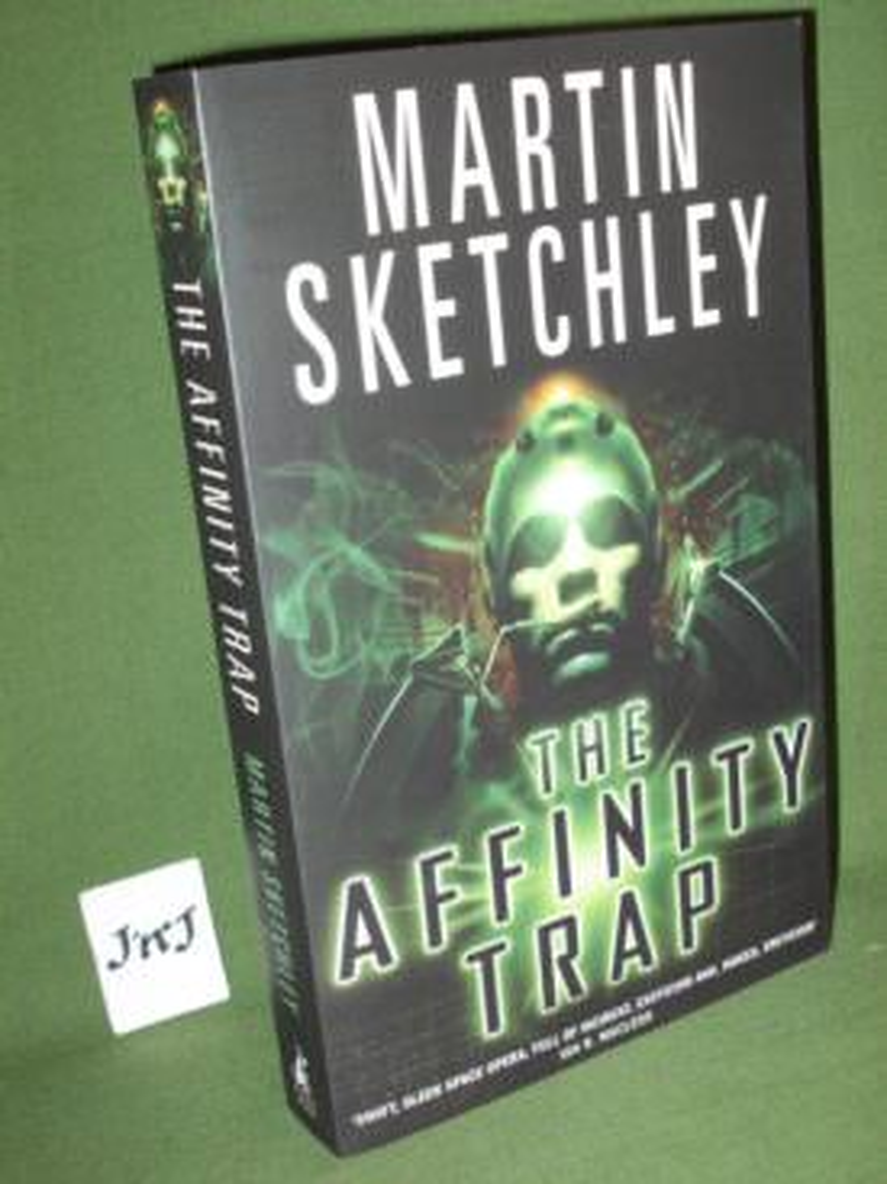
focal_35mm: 51
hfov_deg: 28.5
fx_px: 1743
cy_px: 592
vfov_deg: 37.5
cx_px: 444
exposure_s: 1/30
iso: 200
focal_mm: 7.2
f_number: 3.6
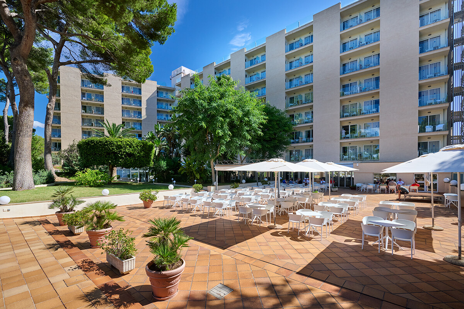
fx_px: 206
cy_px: 154
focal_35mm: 16
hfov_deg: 96.7
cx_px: 232
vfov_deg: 73.7
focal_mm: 16
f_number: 8
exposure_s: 1/200
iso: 320
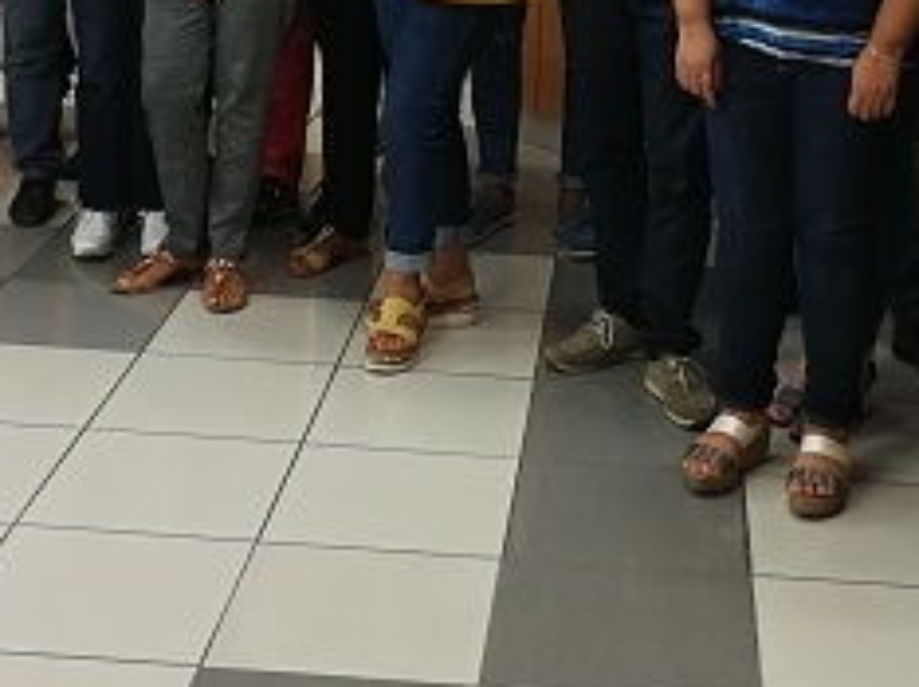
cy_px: -173
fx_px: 1963
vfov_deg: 18.6
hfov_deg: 26.3
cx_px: 558
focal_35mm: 74
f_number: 2.2
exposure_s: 1/50
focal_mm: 3.95
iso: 160
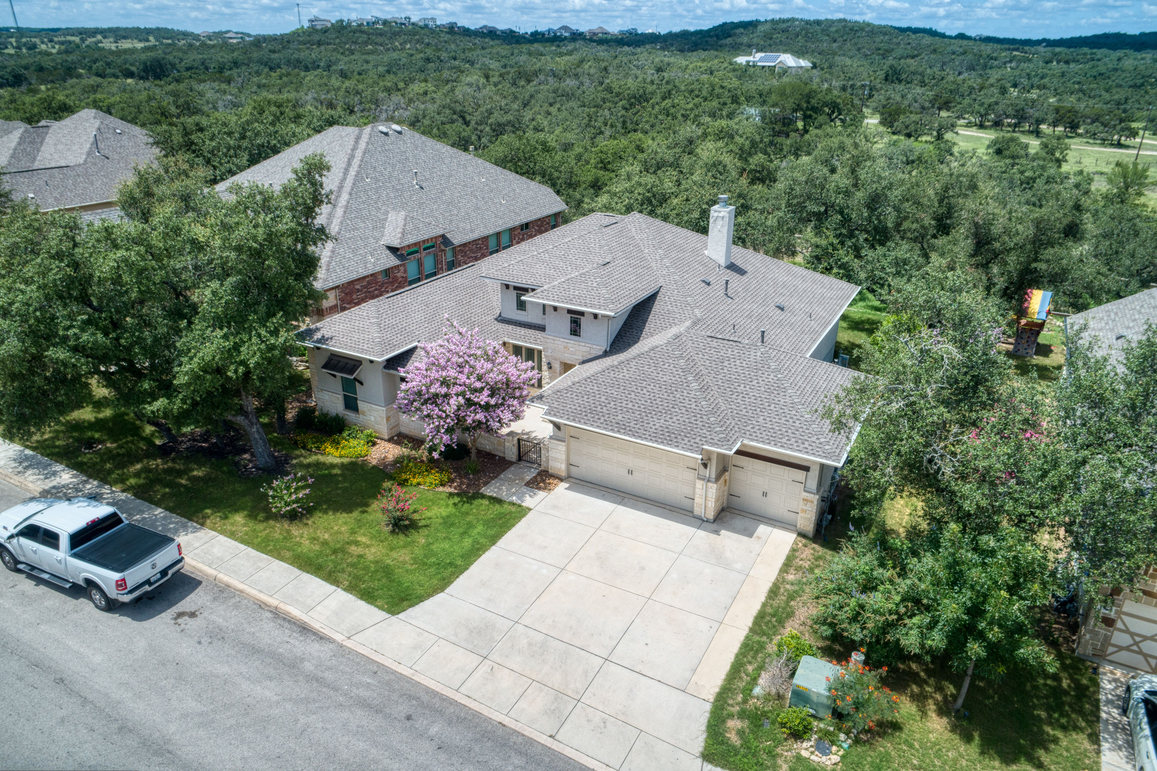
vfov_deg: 53.1
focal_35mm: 24
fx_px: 771
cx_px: 578
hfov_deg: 73.8
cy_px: 386
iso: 100
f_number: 4.5
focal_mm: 8.8
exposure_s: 1/320
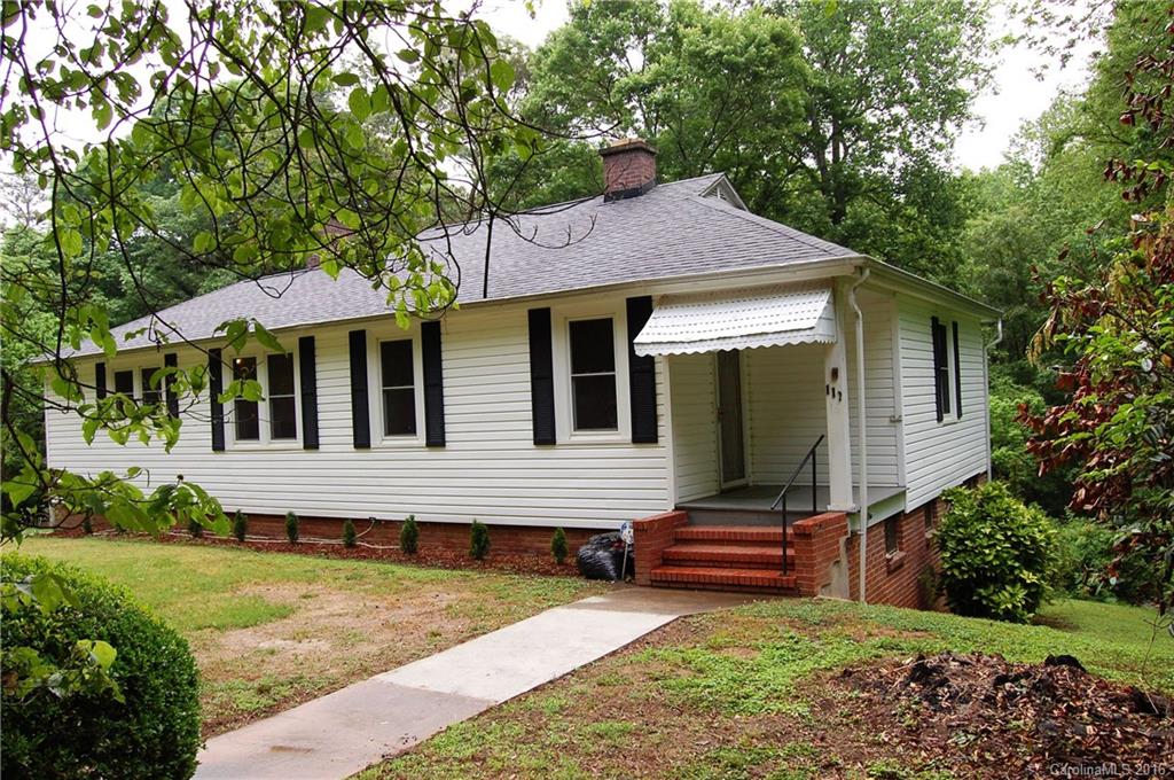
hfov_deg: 67.4
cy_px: 390
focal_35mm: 27
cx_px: 587
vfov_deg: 47.8
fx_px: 879
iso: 400
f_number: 9
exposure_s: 1/100
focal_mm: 18
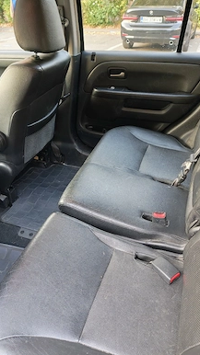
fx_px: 245
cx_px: 99
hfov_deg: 44.4
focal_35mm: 26
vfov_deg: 71.9
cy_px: 176
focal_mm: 6.57
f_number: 1.6
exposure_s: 1/50
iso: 2638
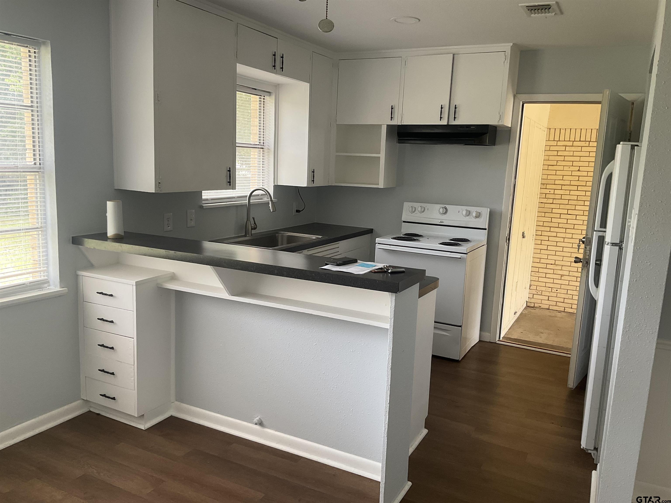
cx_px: 336
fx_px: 562
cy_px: 252
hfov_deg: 61.7
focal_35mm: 29
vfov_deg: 48.2
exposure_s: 1/122
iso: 64
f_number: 1.8
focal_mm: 3
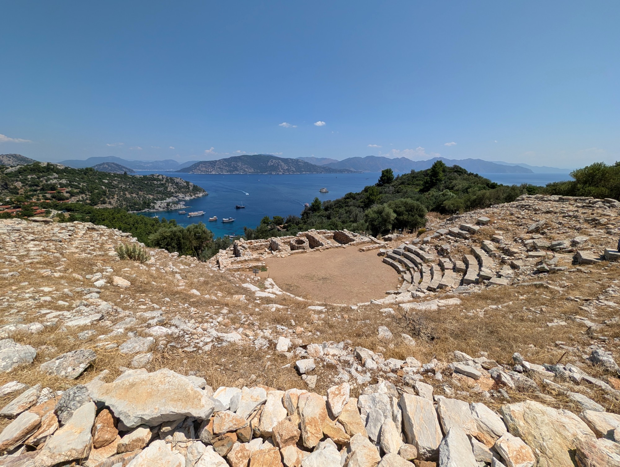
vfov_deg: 94.6
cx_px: 310
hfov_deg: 110.5
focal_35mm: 12
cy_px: 234
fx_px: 215
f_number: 1.7
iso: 53
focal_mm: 2.02
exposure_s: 1/4184
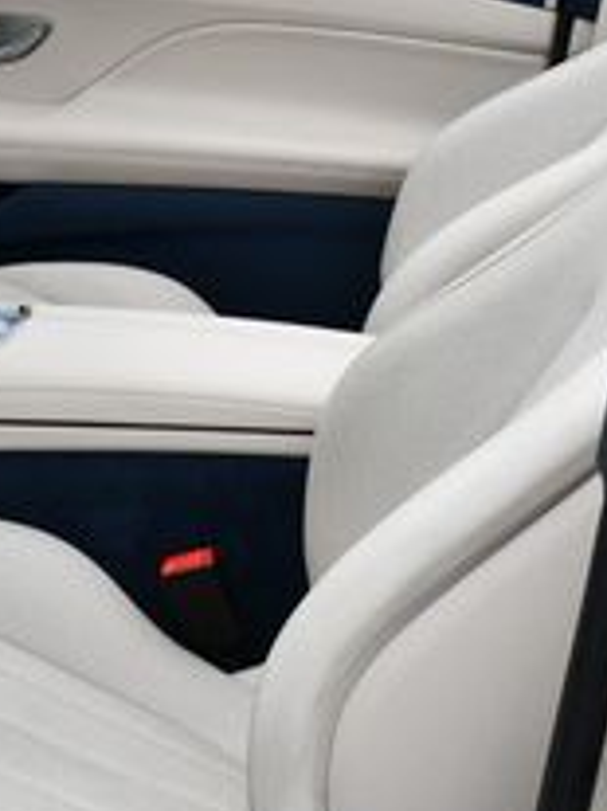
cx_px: 0
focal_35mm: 107
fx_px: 2504
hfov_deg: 13.6
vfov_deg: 18.4
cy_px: 454
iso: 140
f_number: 8
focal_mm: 18
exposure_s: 1/250
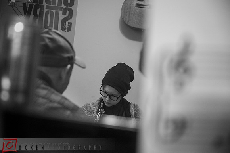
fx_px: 447
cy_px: 76
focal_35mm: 70
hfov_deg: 28.9
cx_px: 115
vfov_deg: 19.4
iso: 2500
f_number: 4
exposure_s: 1/40
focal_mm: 70
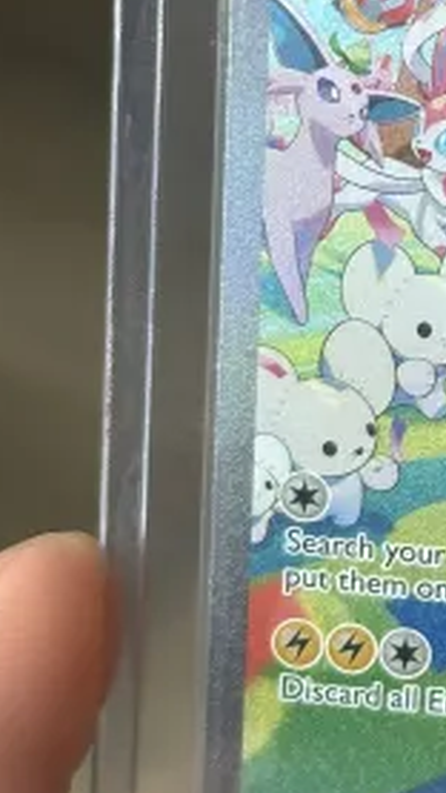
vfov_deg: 14.2
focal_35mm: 151
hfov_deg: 7.8
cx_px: 746
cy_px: 240
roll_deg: -6.1
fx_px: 3172
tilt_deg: -36.1
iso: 80
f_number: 1.78
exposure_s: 1/120
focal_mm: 6.86
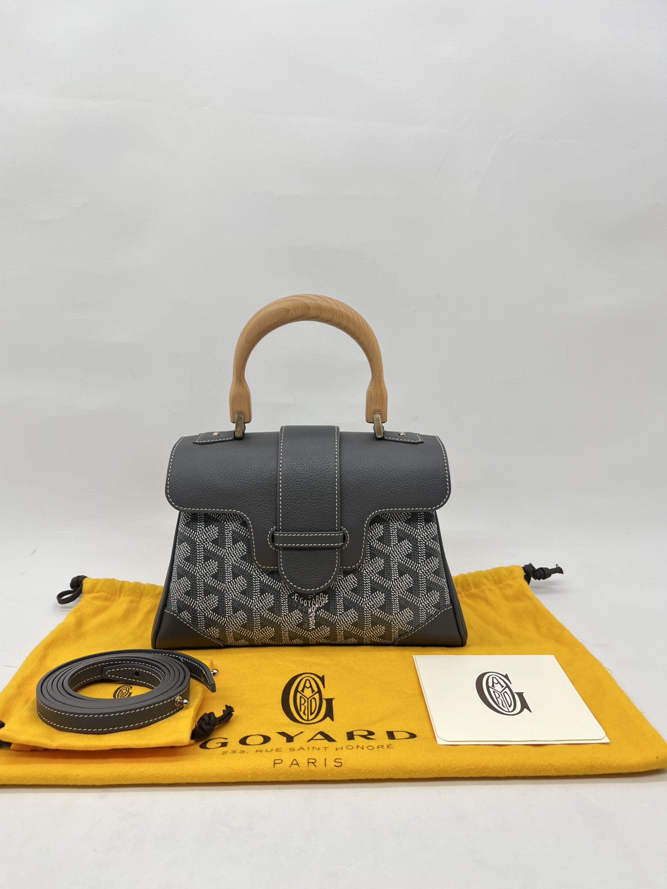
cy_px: 451
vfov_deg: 65.3
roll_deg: +0.2
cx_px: 322
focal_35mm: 27
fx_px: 694
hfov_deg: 51.3
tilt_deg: -12.5
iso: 32
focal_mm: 5.7
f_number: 1.5
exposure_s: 1/127
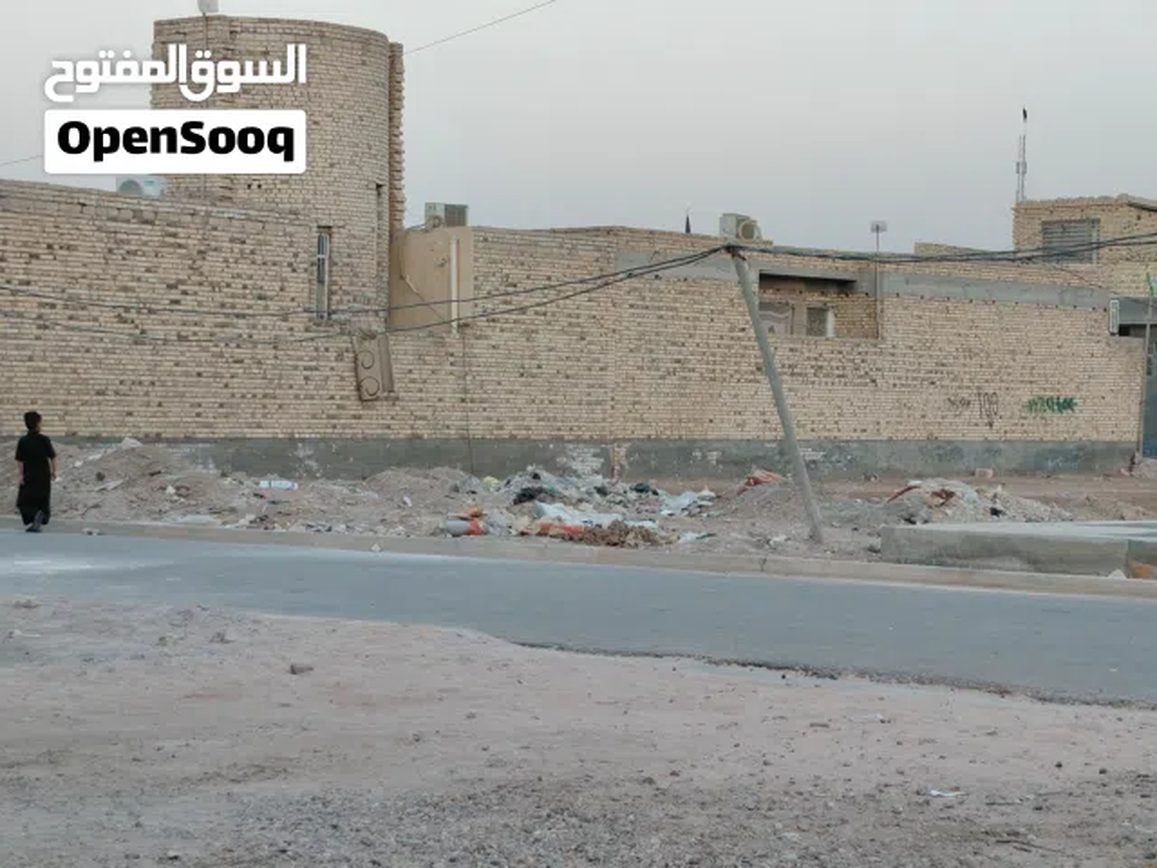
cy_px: 434
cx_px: 578
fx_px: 2540
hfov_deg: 25.7
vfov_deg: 19.4
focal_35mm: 76
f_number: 1.75
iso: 272
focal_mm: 5.25
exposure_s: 1/50
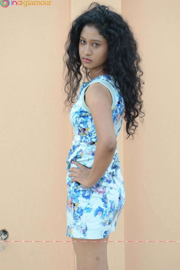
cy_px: 134
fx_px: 660
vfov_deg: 23.1
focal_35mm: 88
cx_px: 90
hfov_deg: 15.5
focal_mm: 58
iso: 500
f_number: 6.3
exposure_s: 1/125
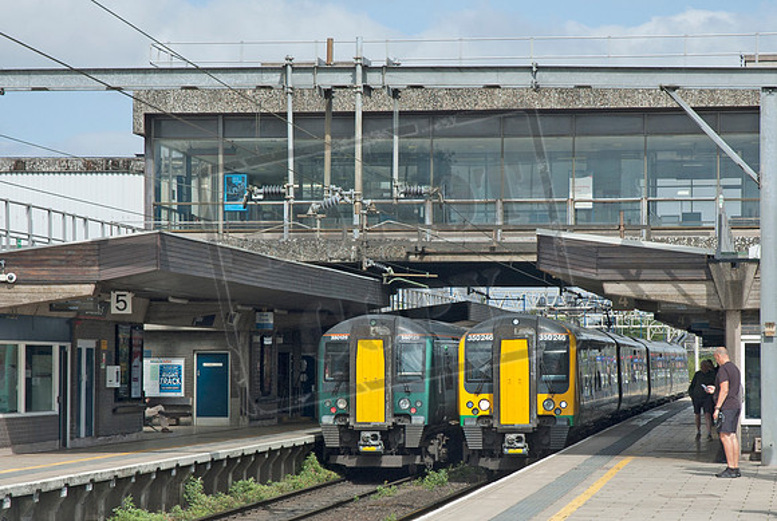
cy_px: 260
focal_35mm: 84
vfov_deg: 16.3
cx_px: 388
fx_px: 1816
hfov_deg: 24.1
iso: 200
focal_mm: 56
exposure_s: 1/500
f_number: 5.6
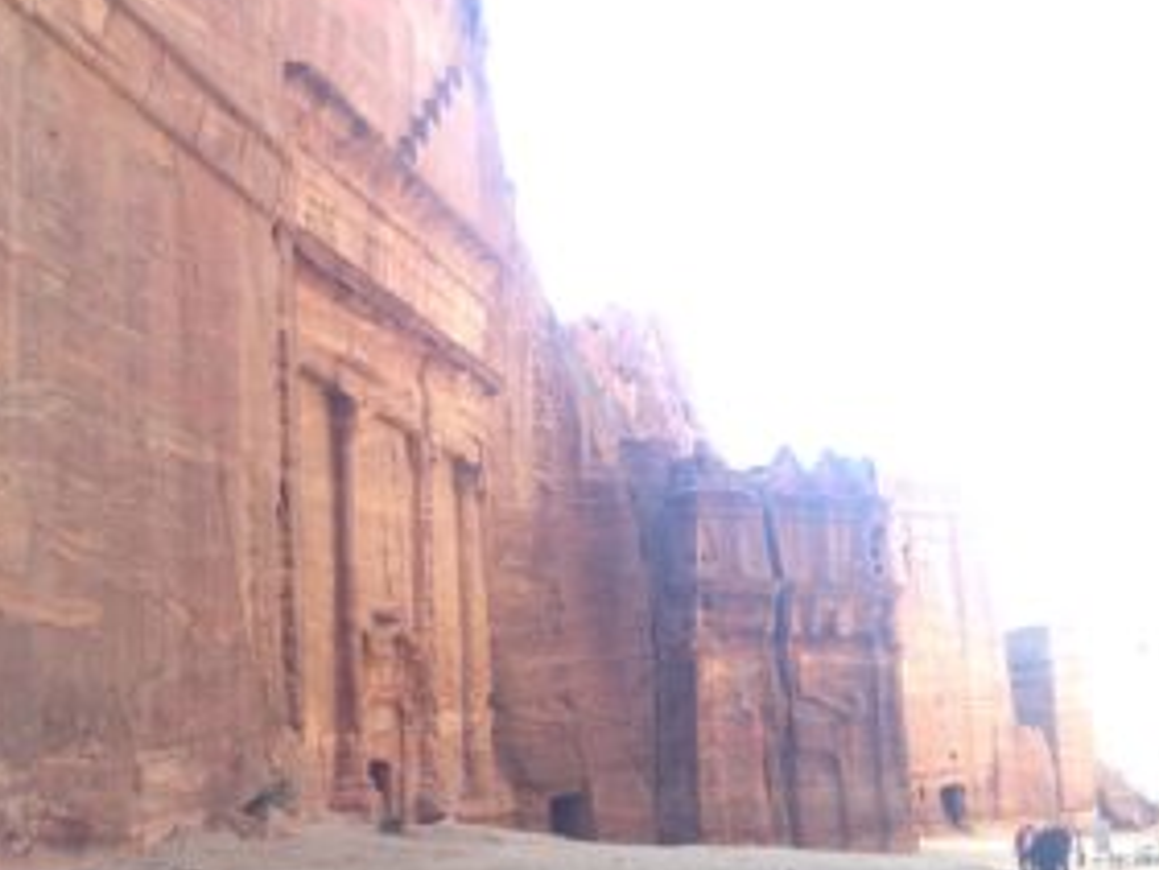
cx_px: 598
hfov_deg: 40.4
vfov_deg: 30.7
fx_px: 1574
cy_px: 553
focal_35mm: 47
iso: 64
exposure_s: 1/120
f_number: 2.4
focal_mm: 4.12
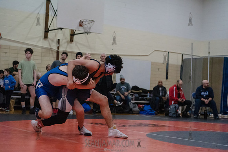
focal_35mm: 66
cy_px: 76
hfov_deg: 30.5
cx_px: 114
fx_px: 418
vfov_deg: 20.6
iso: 8000
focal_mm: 66
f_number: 3.2
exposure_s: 1/400
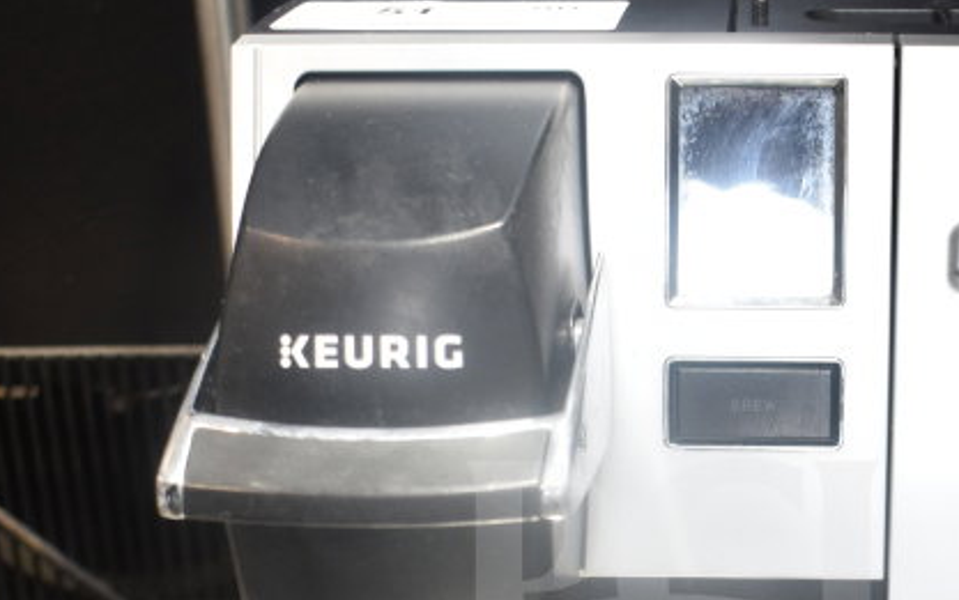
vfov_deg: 16.5
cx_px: 672
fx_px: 2016
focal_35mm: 77
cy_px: 643
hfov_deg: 26.5
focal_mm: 23
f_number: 3.8
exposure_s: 1/40
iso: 450
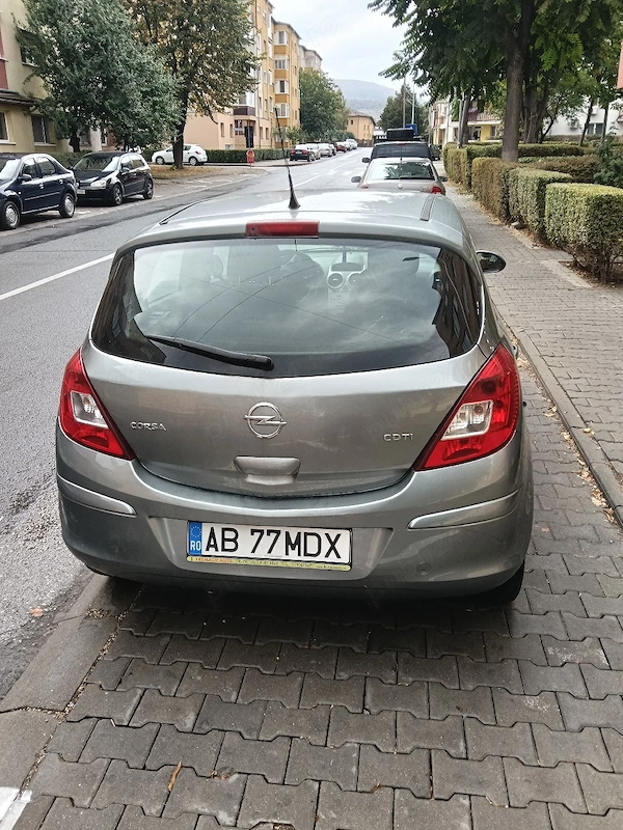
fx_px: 648
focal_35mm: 27
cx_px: 312
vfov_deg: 65.3
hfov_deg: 51.4
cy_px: 415
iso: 80
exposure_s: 1/50.3
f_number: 1.8
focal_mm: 3.98
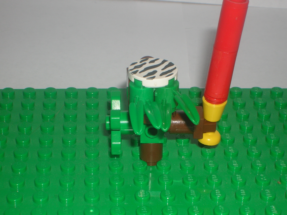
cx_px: 144
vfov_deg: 14.1
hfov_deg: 18.7
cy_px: 108
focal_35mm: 105
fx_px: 870
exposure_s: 1/60.1
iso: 50
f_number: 9.8
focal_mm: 17.4
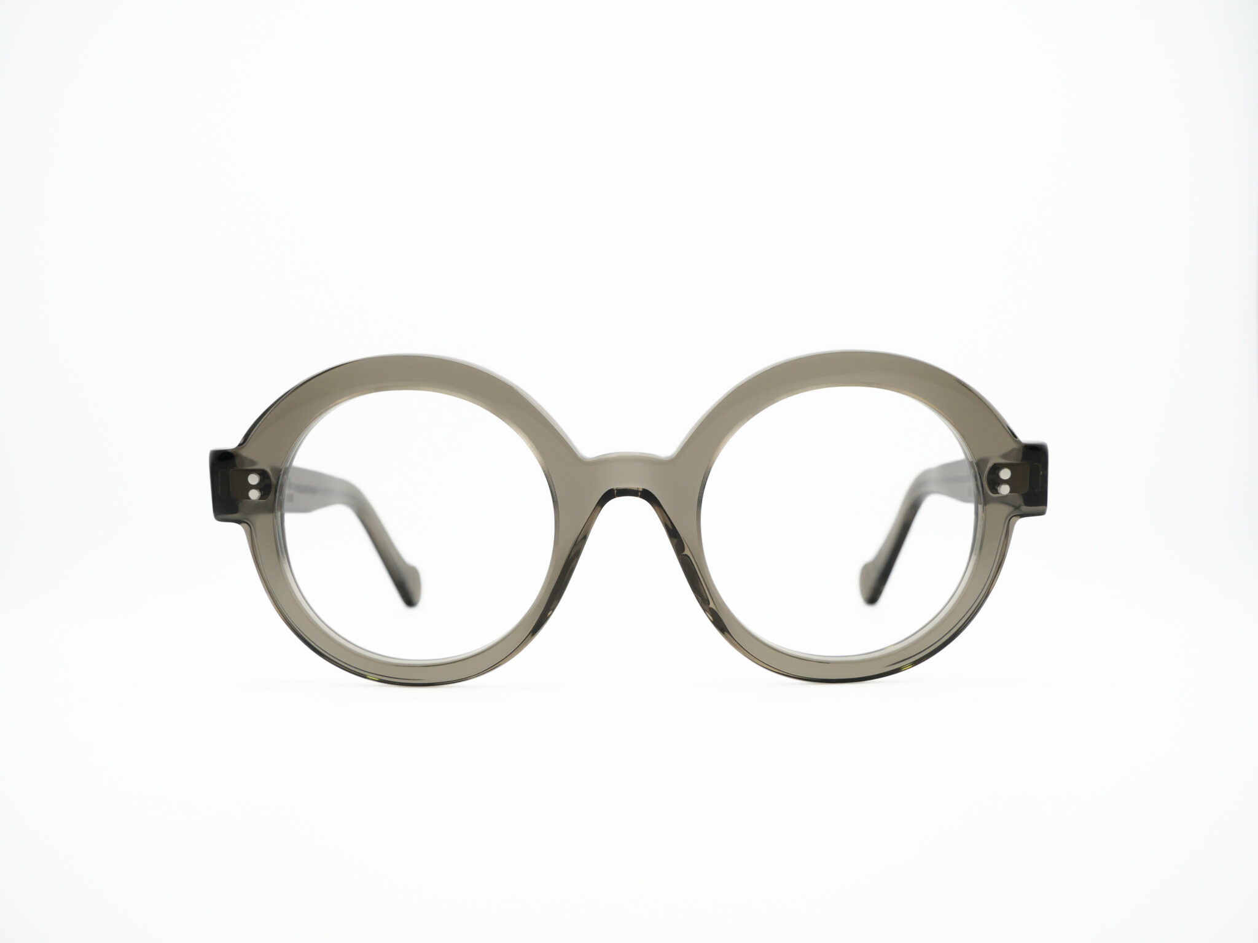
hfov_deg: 46.8
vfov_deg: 36.0
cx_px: 629
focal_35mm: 40
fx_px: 1454
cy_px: 472
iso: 200
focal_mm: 20
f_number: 5.6
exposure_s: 1/250
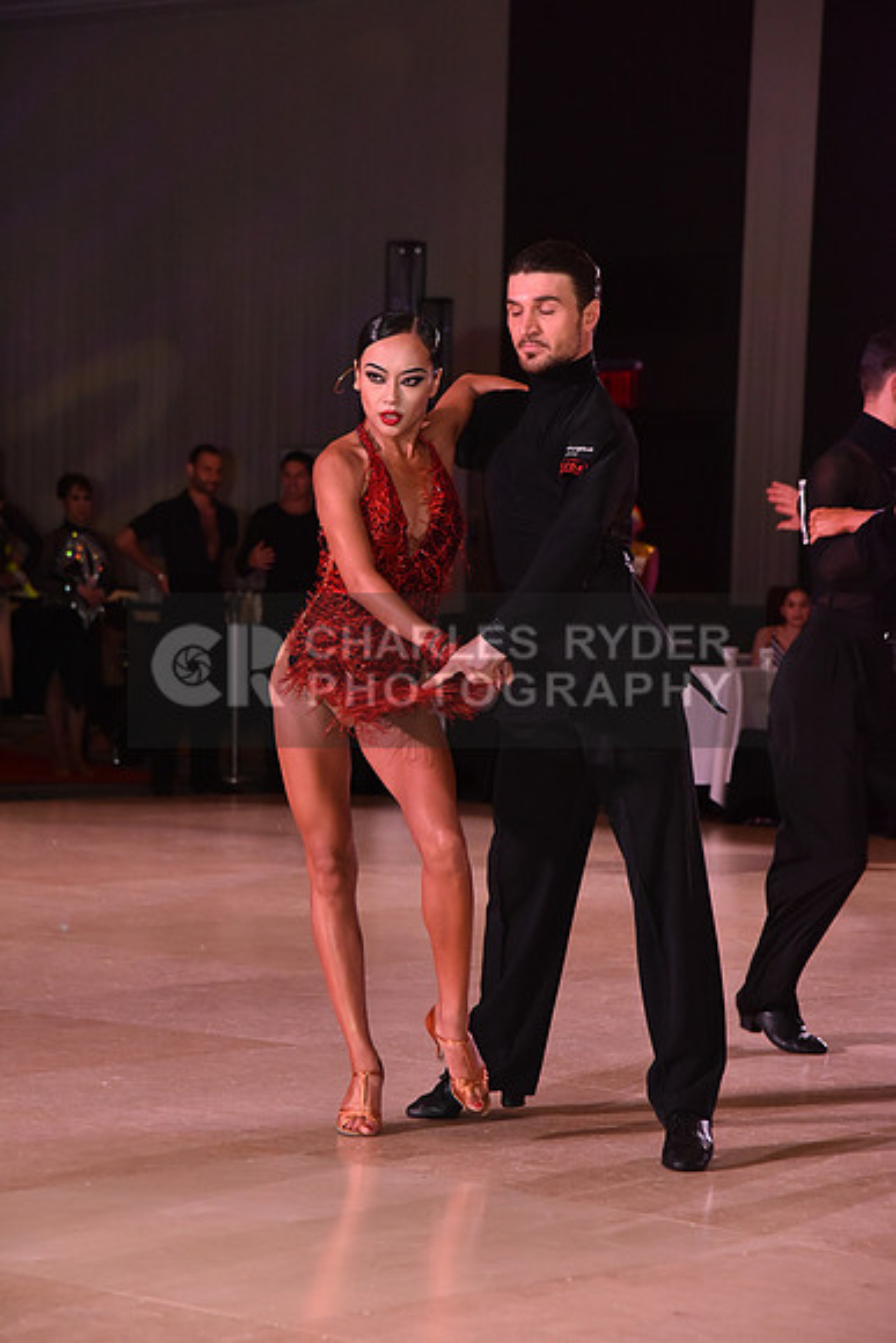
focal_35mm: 105
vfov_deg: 19.5
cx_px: 448
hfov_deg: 13.0
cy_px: 672
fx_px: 3917
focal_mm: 105
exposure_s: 1/320
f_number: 6.3
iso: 2500
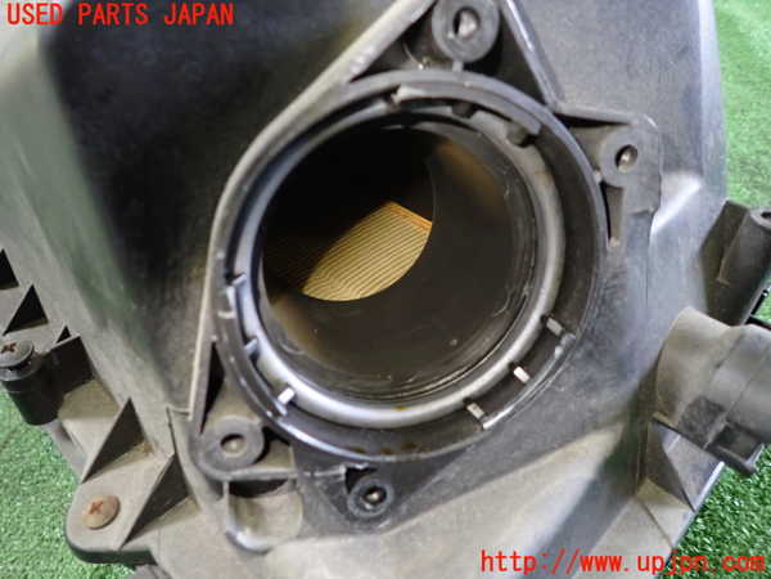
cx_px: 386
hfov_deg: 69.4
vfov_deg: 54.9
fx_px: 557
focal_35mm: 25
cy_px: 290
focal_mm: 4.5
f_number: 2
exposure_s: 1/30
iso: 500
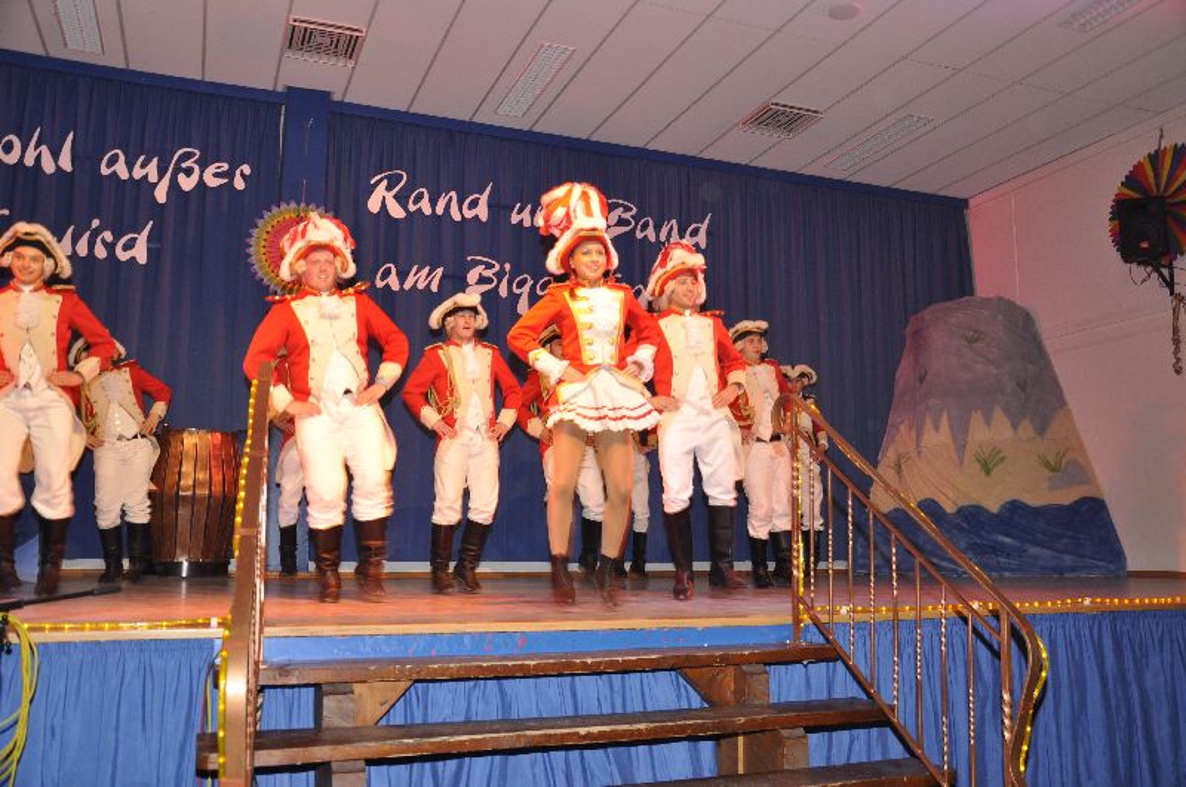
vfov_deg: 41.6
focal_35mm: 32
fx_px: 1036
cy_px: 394
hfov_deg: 59.6
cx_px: 593
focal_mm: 21
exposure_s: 1/60
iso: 400
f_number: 5
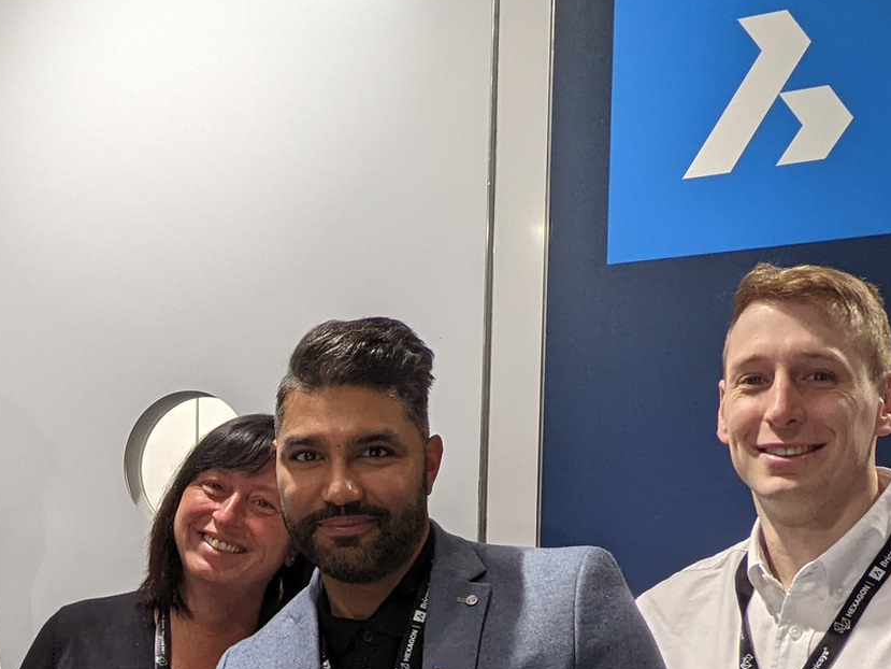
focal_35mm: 50
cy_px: 722
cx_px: 173
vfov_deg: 26.9
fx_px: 1287
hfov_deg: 36.8
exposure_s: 1/100
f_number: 2.2
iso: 115
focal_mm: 2.22
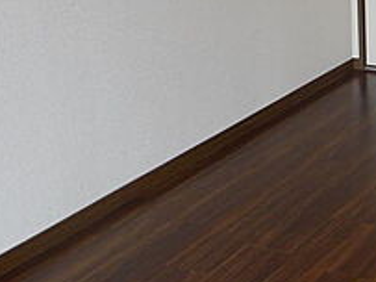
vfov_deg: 18.5
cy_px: 70
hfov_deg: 23.4
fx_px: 858
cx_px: 404
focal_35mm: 79
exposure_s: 1/100
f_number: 2.8
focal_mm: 4.4
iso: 100
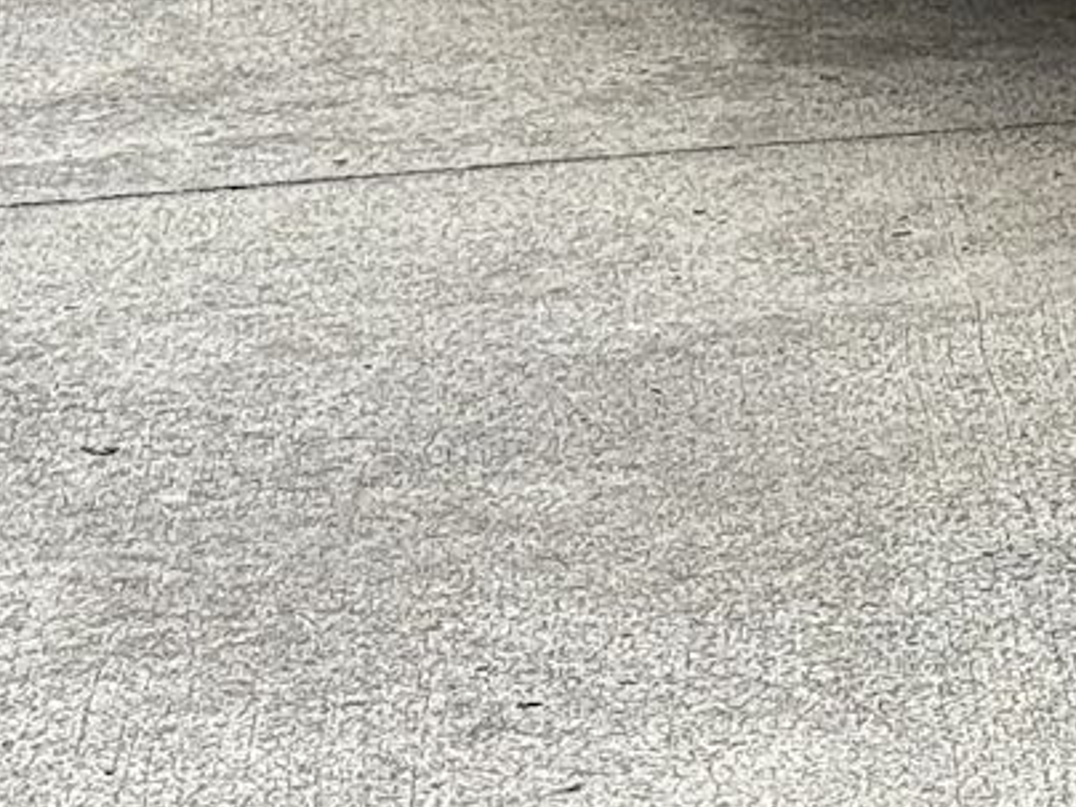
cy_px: -834
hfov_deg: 8.4
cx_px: 1846
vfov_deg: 6.3
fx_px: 7087
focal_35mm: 228
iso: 80
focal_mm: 6.76
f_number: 1.78
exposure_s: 1/1575
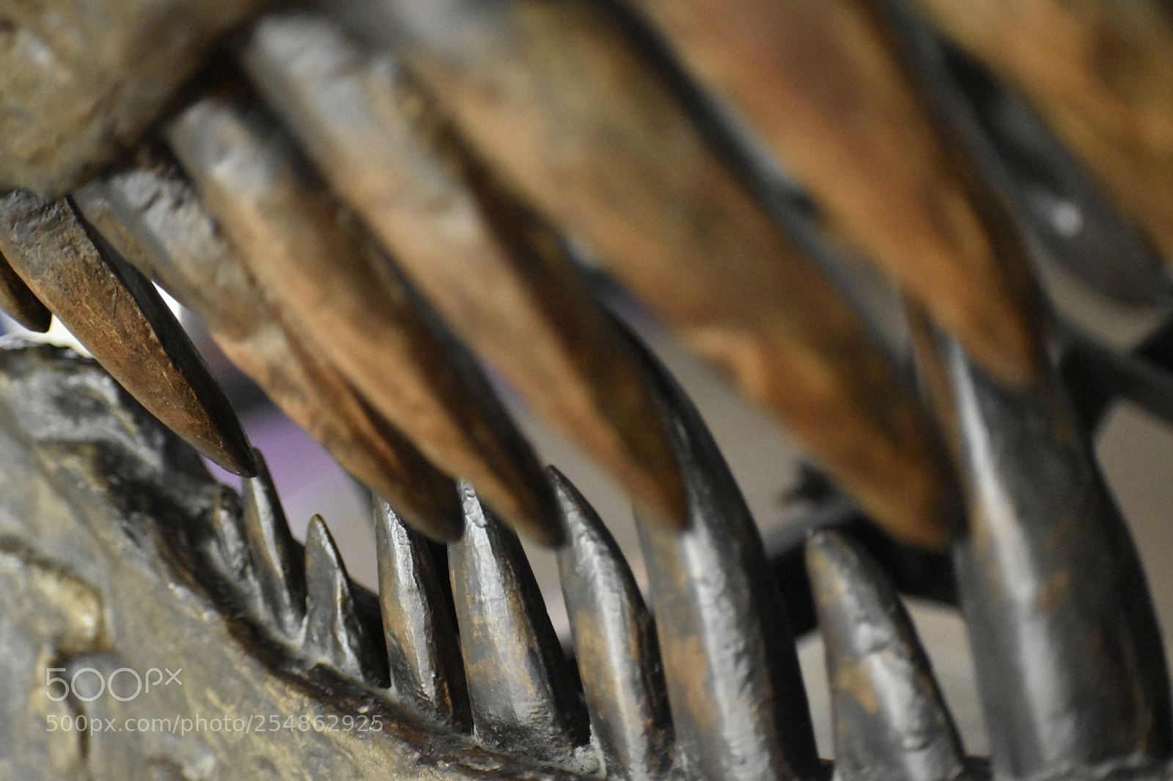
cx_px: 586
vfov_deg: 13.0
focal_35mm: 105
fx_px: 3420
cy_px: 390
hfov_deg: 19.5
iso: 6400
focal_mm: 70
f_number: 4.5
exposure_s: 1/1000
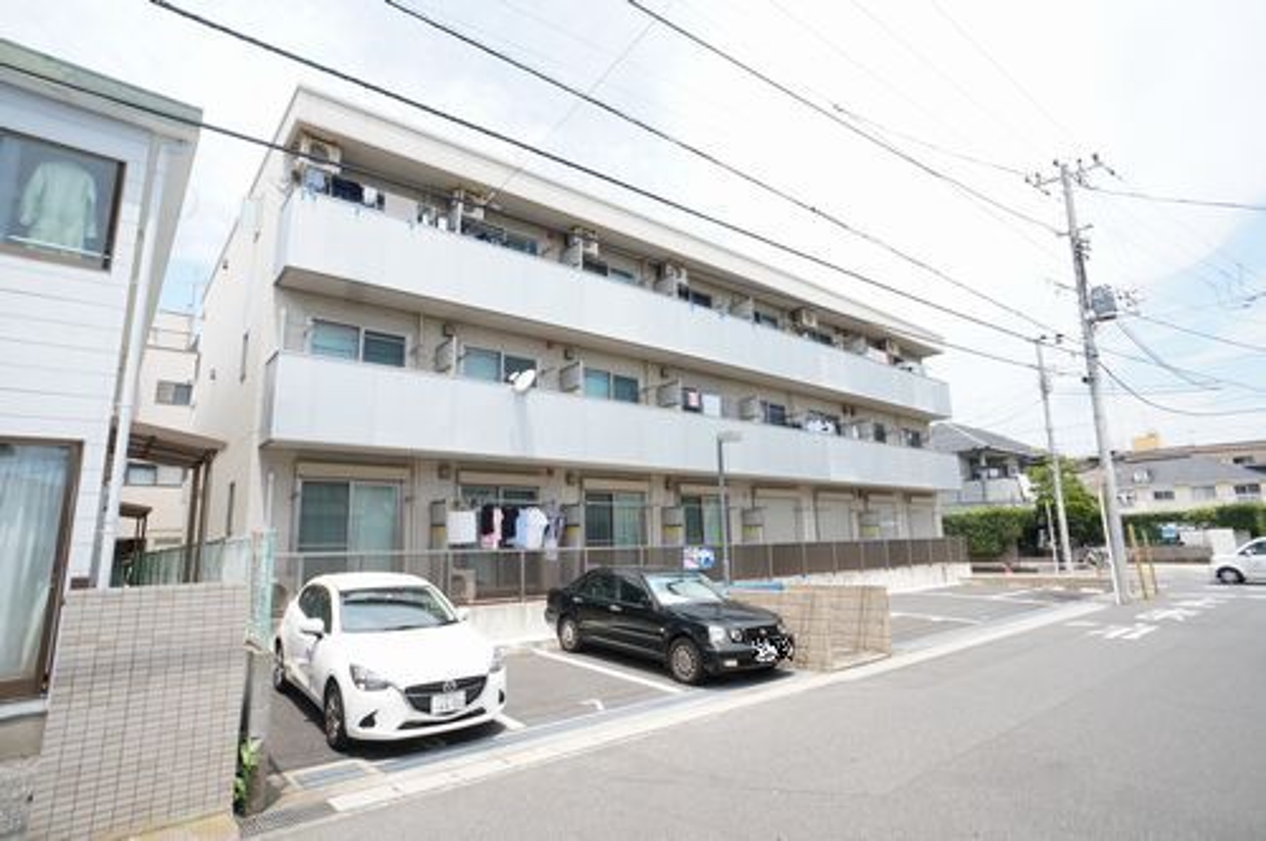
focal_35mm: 24
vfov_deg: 53.0
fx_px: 843
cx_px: 633
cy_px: 420
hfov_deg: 73.8
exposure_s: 1/100
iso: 100
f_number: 8
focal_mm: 16
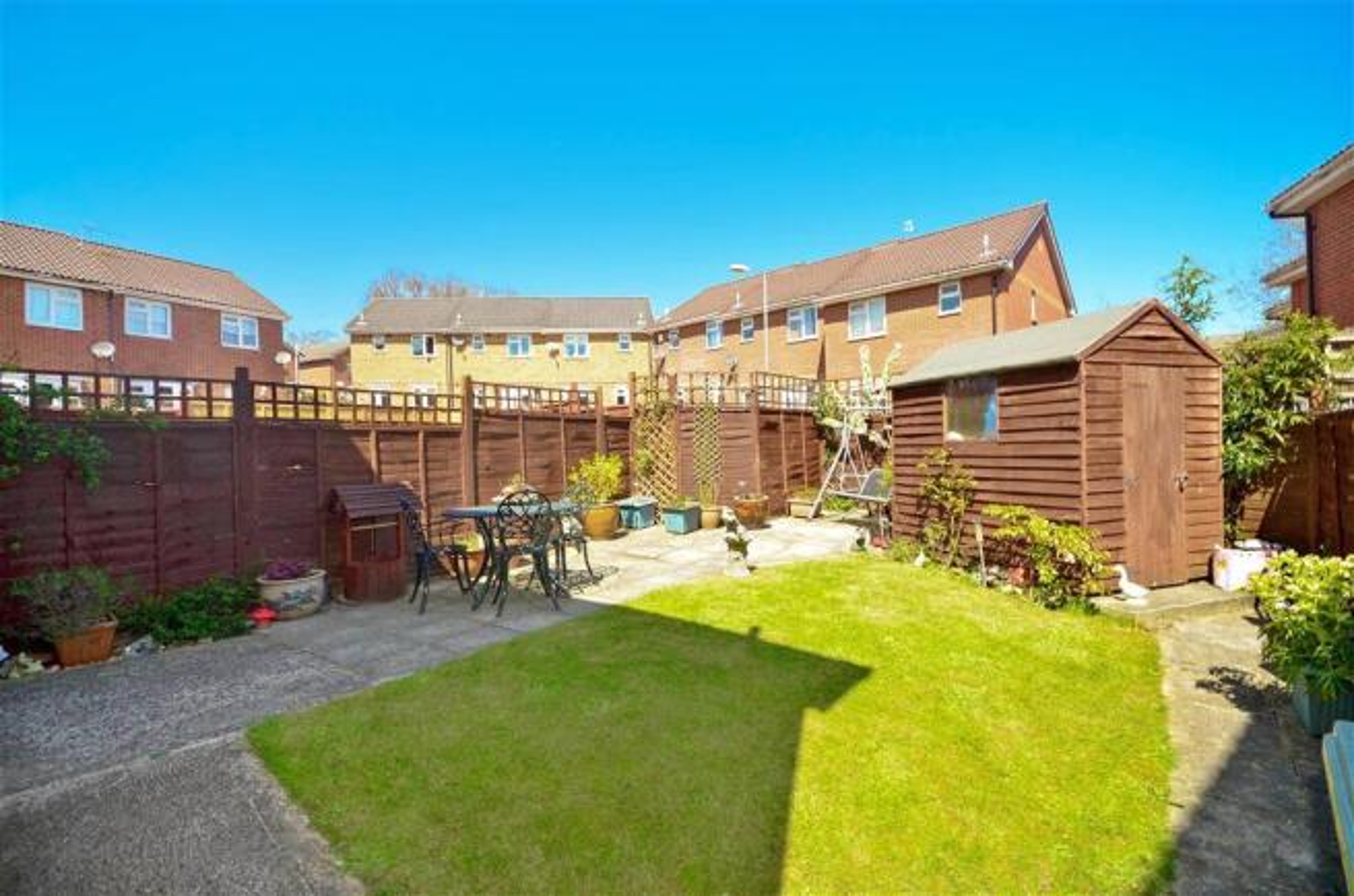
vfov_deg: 77.0
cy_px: 448
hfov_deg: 100.5
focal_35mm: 15
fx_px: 563
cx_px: 677
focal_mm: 10
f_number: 7.1
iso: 200
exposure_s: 1/200
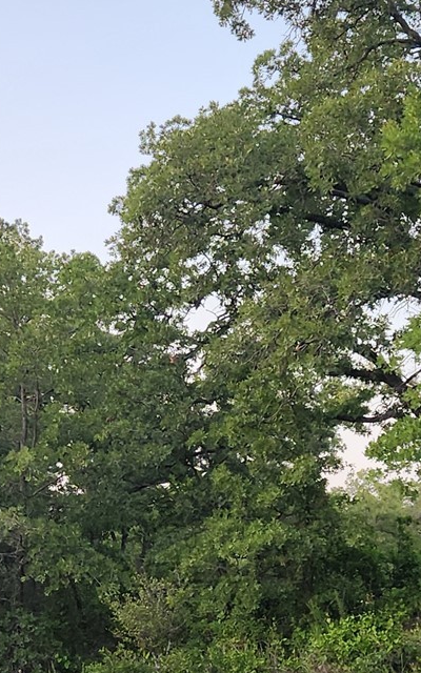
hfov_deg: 16.7
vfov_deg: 26.3
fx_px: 1432
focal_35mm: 78
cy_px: 452
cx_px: 186
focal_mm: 5.4
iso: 100
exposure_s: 1/180
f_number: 1.8
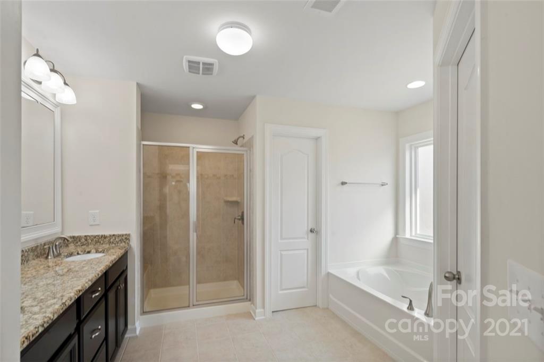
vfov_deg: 73.7
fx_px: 242
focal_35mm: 16
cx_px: 272
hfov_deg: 96.8
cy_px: 181
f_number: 11
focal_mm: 16
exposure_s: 1/2
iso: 100
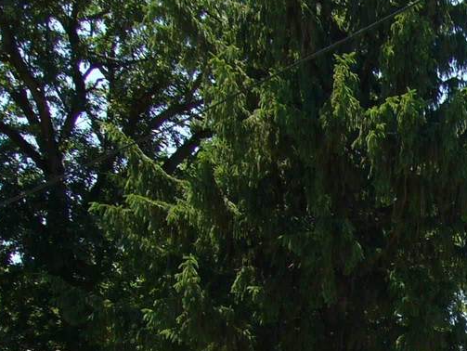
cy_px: 416
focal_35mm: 89
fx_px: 1202
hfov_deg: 20.4
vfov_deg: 16.0
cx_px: 583
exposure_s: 1/160
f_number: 5.6
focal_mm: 5.8
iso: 80
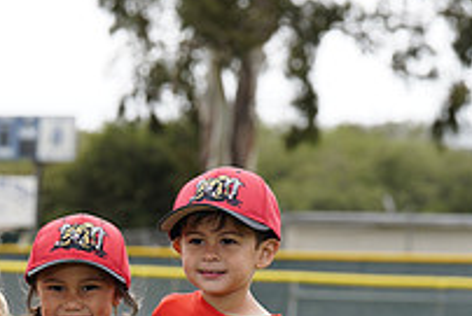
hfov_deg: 6.8
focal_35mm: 302
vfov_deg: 4.5
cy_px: 399
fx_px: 3962
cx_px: -107
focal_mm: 105
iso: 100
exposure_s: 1/250
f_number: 5.6
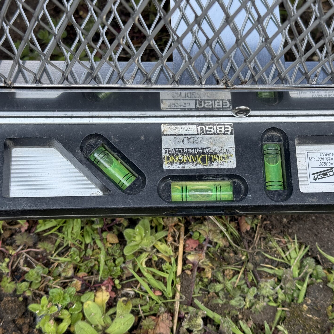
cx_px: 185
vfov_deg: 30.0
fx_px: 622
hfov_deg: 30.0
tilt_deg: -67.7
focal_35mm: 57
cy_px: 166
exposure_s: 1/349
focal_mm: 6.76
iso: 64
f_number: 1.78
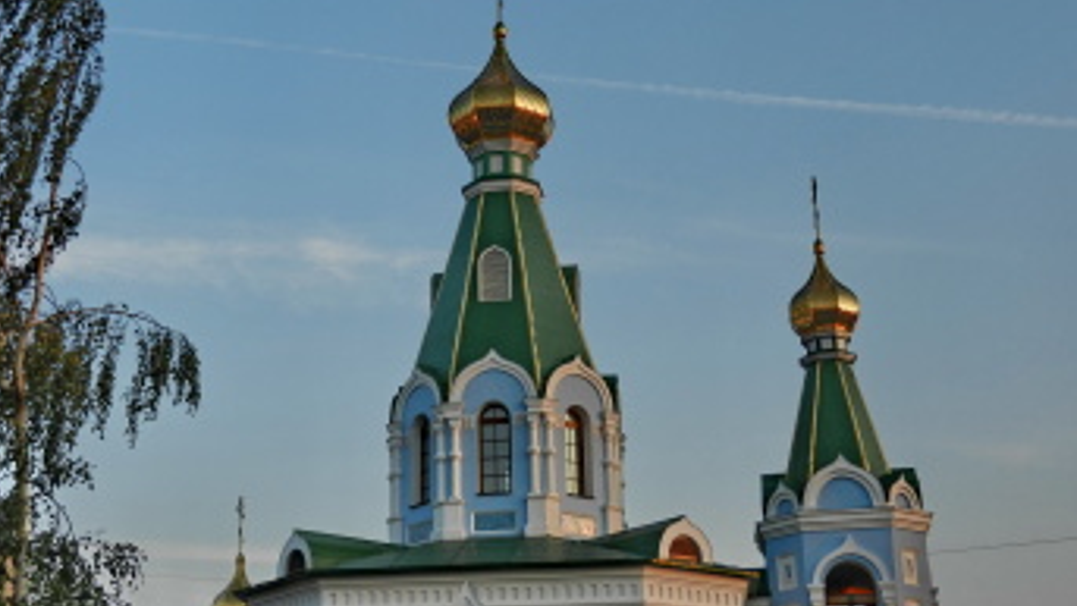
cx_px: 537
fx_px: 1685
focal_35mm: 59
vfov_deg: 20.4
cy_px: 316
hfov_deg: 35.4
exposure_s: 1/200
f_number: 4.4
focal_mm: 9.4
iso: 160
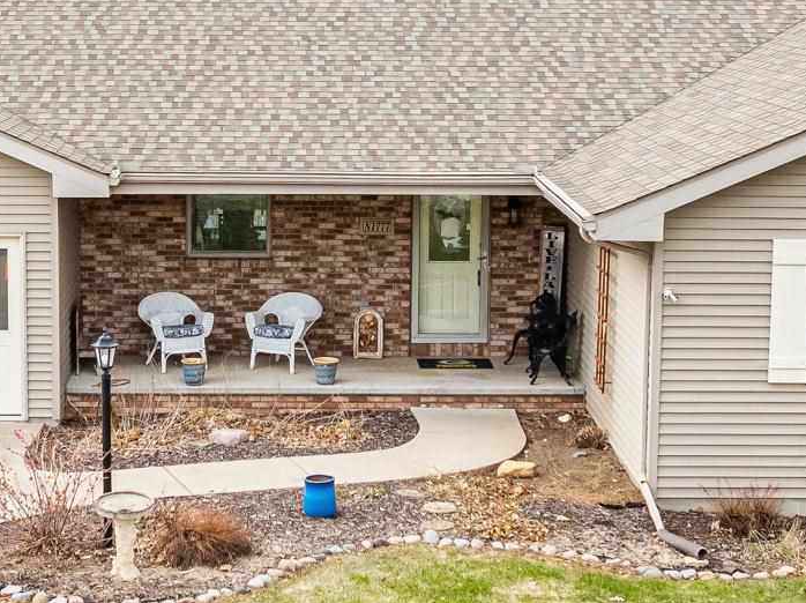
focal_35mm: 86
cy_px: 226
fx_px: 2000
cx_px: 290
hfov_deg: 22.7
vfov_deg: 17.1
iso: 220
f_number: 2.8
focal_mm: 12.29
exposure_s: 1/2500
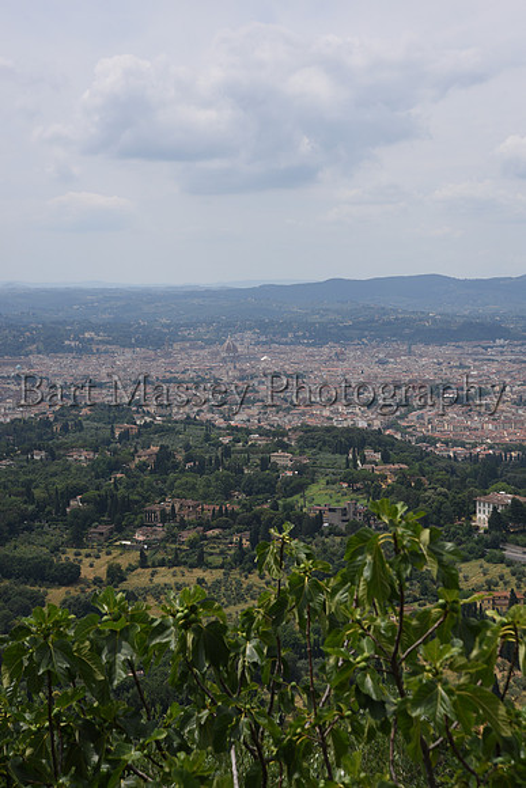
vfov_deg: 30.5
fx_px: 1446
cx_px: 263
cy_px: 394
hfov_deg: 20.6
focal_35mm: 66
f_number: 13
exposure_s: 1/160
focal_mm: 66
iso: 72
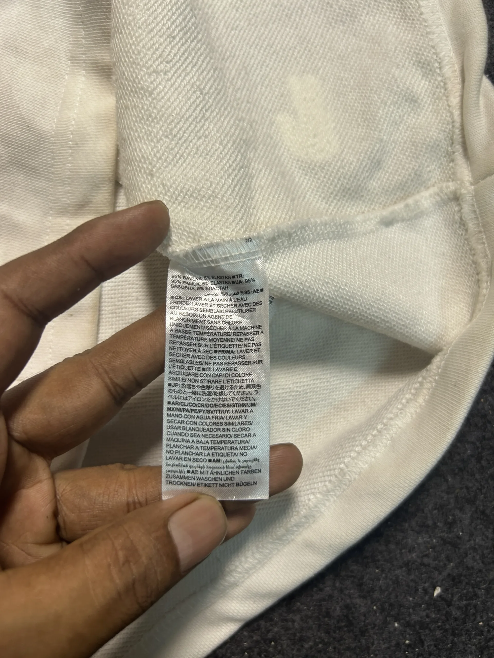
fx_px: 495
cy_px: 329
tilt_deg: -70.5
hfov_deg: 53.1
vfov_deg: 67.3
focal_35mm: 26
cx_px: 247
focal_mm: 5.7
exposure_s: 1/100
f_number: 1.5
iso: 80
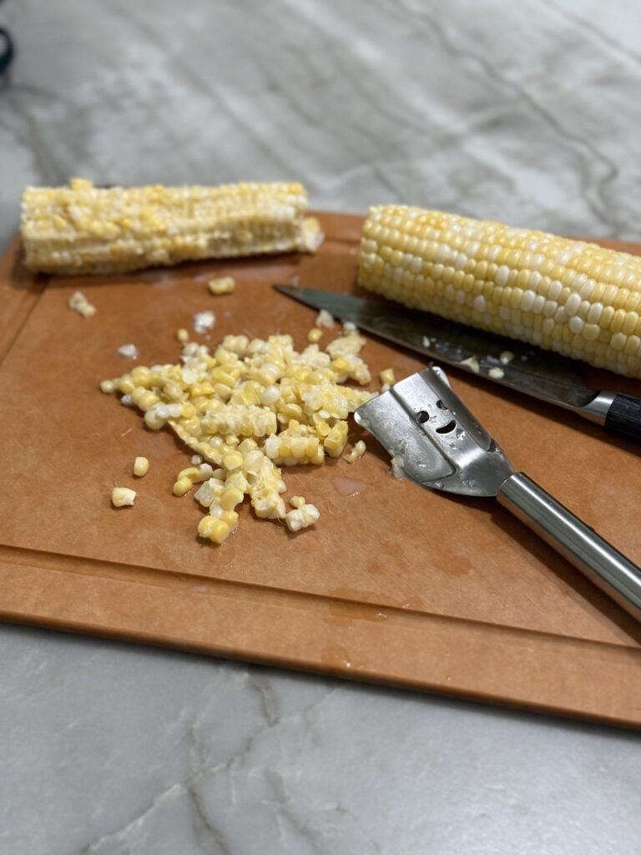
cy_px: 428
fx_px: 1185
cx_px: 320
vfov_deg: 39.7
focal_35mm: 48
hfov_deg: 30.3
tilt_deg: -44.9
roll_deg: +1.2
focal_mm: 6.76
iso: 320
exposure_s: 1/40
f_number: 1.78
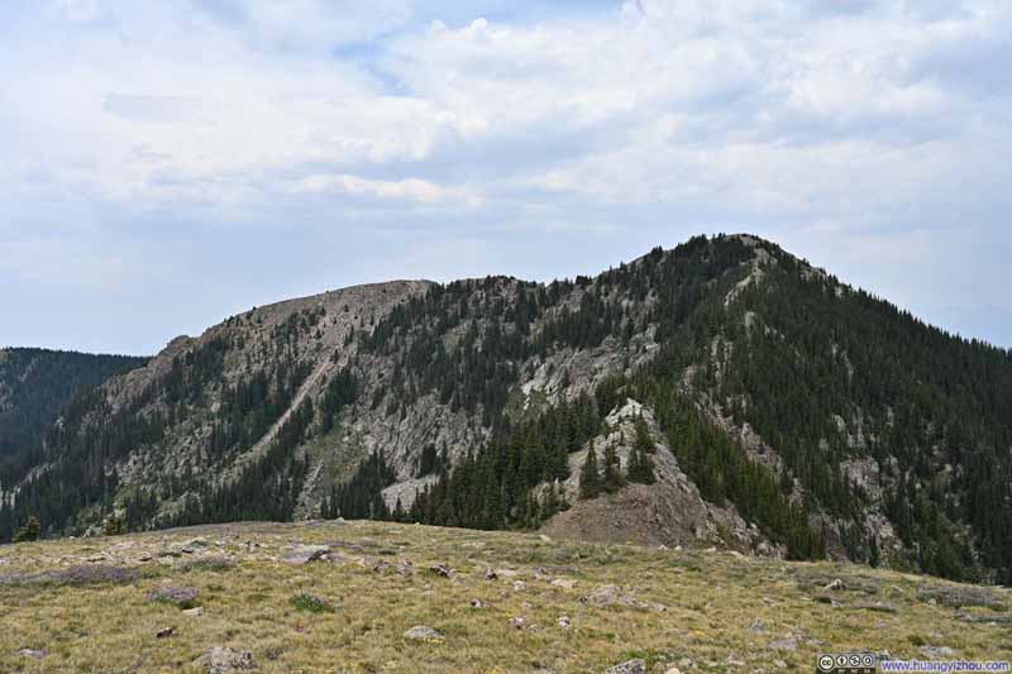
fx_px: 871
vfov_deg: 42.3
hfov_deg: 60.3
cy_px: 337
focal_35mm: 31
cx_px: 506
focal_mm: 31
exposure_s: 1/640
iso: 64
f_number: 5
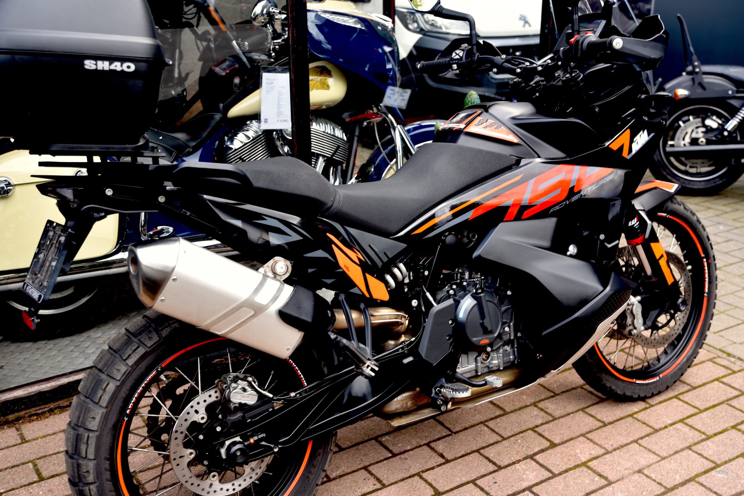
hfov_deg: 46.4
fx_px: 868
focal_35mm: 42
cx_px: 372
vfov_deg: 31.9
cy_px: 248
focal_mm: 42
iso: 100
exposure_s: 1/80
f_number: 4.5
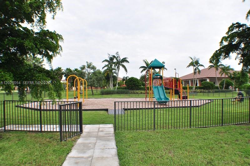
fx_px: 208
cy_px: 83
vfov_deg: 43.5
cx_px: 125
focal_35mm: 30
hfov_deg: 62.0
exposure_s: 1/250
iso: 200
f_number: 8
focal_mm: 20
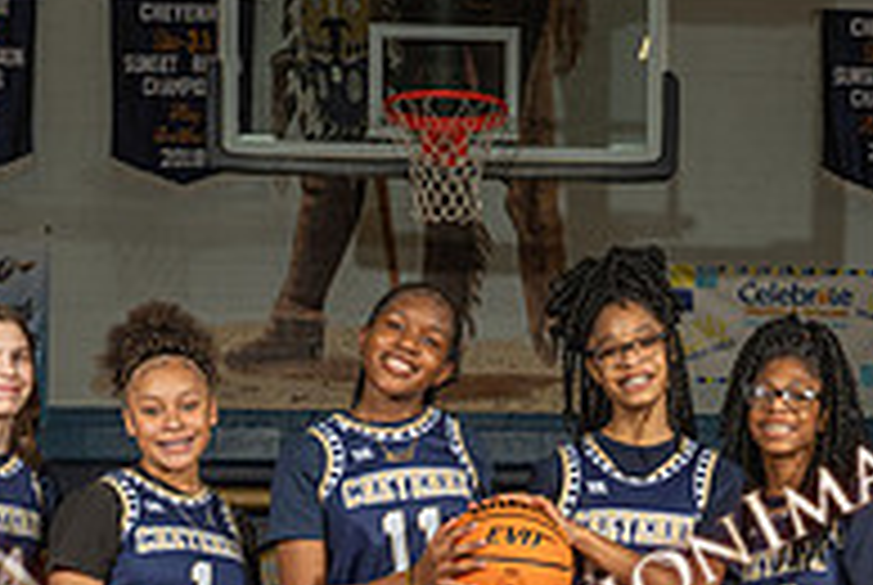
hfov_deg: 24.7
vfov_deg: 16.2
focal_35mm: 82
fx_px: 1992
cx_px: 499
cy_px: 637
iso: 160
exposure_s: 1/200
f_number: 7.1
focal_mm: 24
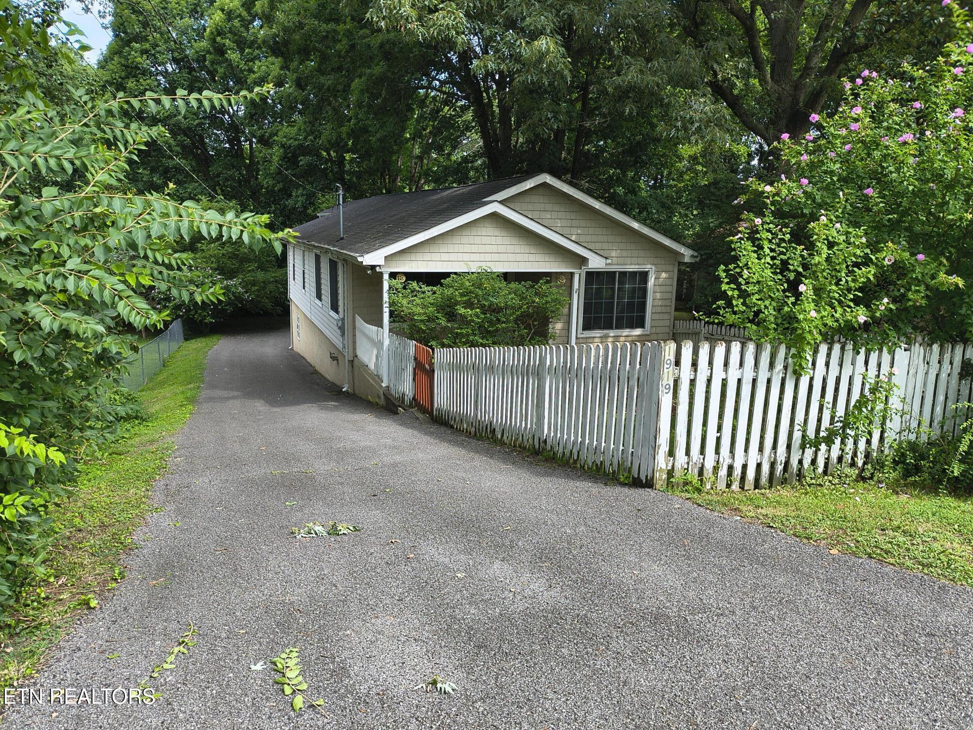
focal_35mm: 25
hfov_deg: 69.4
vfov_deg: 54.9
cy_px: 365
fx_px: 703
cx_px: 486
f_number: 1.7
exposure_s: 1/462
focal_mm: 4.68
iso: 100
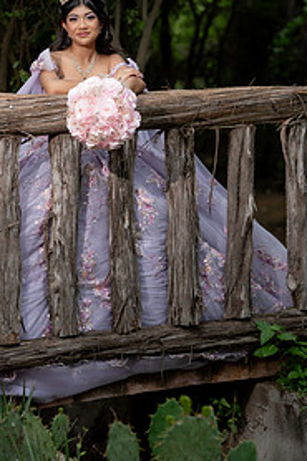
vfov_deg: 20.0
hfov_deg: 13.4
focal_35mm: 102
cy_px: 161
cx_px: 71
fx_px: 1306
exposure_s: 1/1000
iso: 250
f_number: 2.5
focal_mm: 63
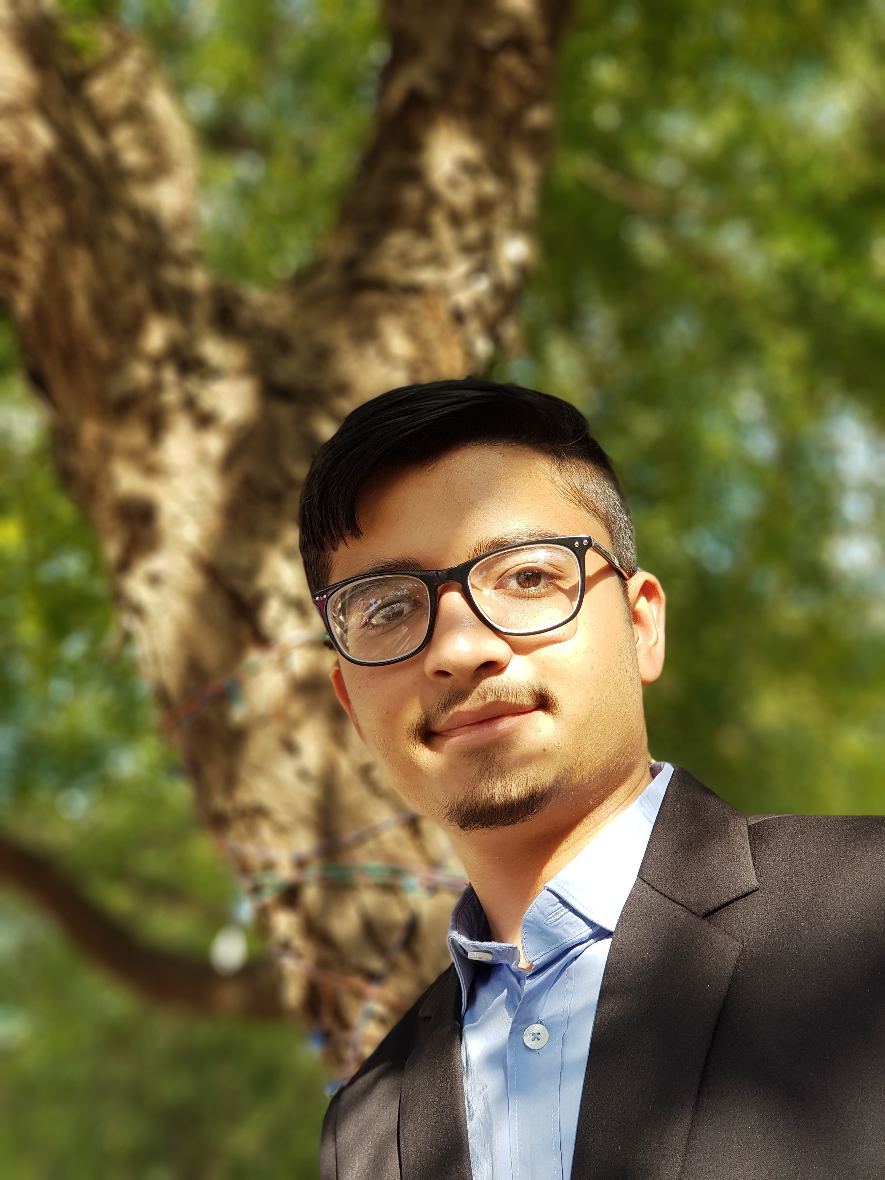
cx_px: 442
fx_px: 1773
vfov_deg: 36.8
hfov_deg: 28.0
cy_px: 590
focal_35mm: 52
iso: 32
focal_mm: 6
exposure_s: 1/100
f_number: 2.4
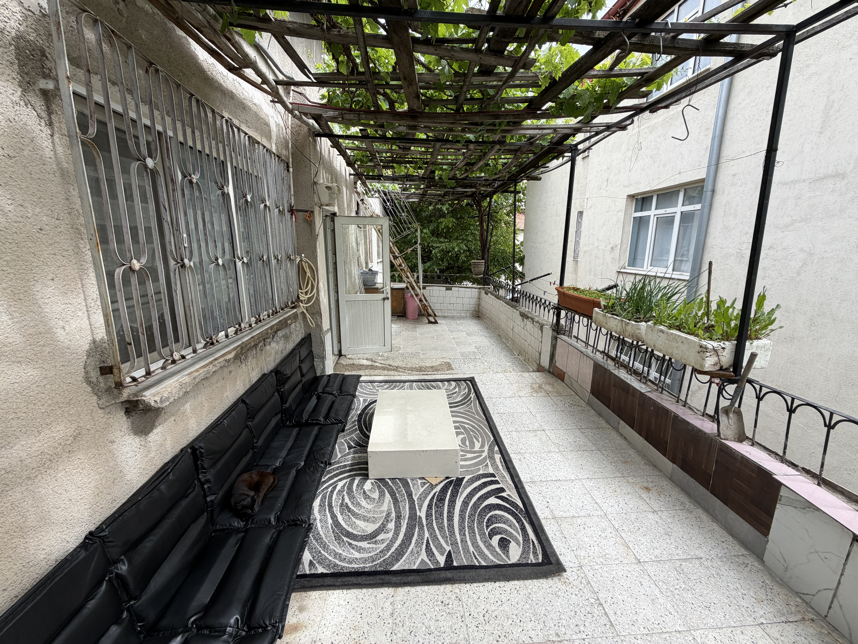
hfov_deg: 102.1
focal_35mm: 14
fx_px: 347
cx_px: 429
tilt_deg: -12.9
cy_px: 322
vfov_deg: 85.7
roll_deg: +0.0
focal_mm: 2.22
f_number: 2.2
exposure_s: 1/502
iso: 50
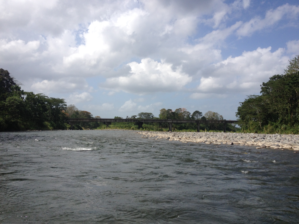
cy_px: 112
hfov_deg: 52.6
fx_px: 302
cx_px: 150
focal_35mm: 35
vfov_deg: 40.7
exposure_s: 1/2632
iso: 50
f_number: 2.4
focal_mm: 4.28
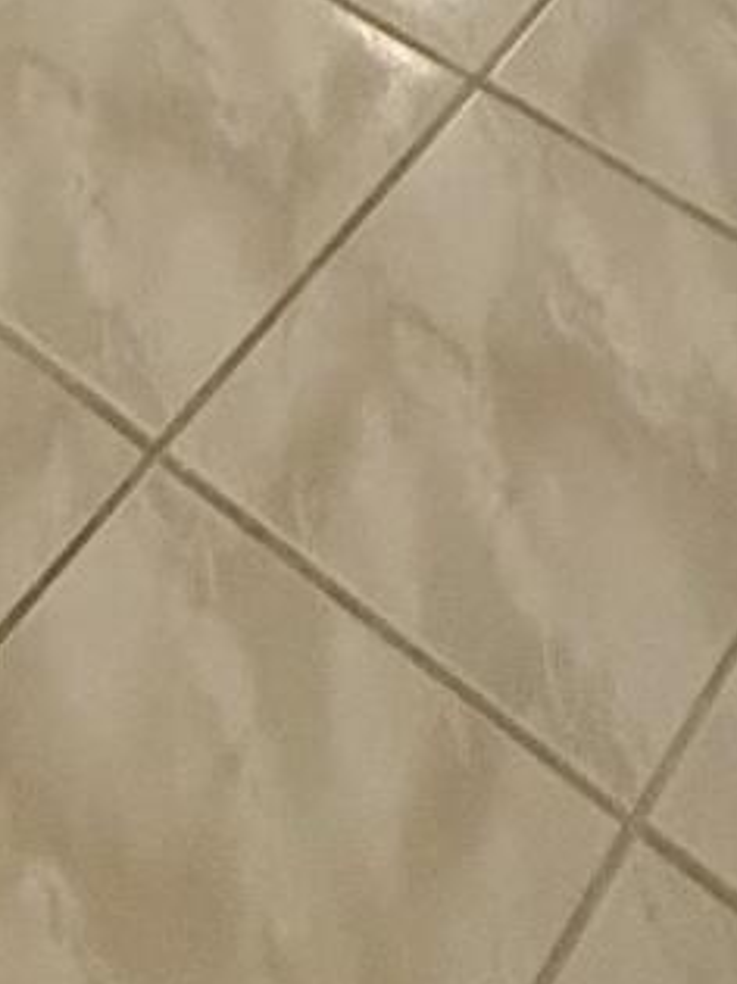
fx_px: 2528
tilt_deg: -2.8
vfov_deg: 12.0
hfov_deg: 16.6
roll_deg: +1.2
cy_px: -1856
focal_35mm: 89
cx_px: 381
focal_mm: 2.22
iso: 200
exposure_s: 1/120
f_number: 2.2
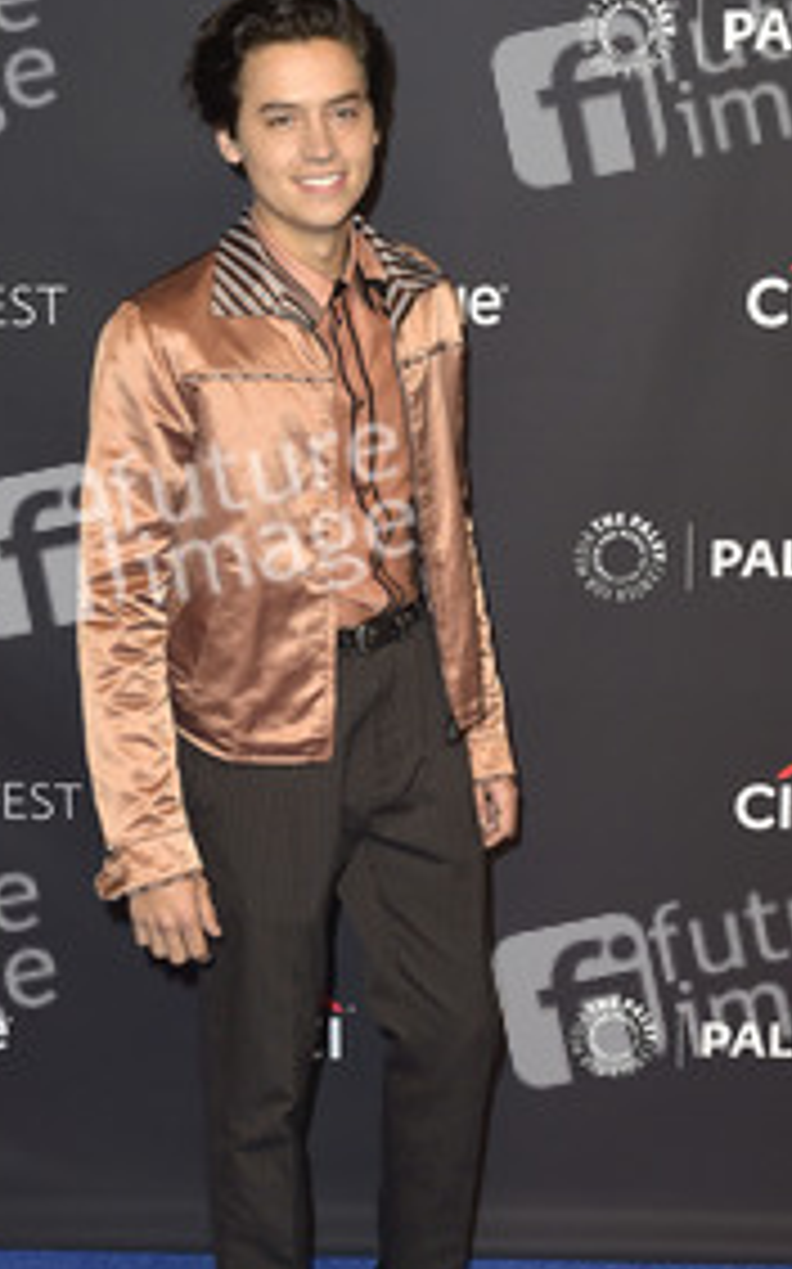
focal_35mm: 52
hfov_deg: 24.8
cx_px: 317
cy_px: 756
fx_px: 1798
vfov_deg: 38.7
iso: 250
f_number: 6.3
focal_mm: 36
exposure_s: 1/250
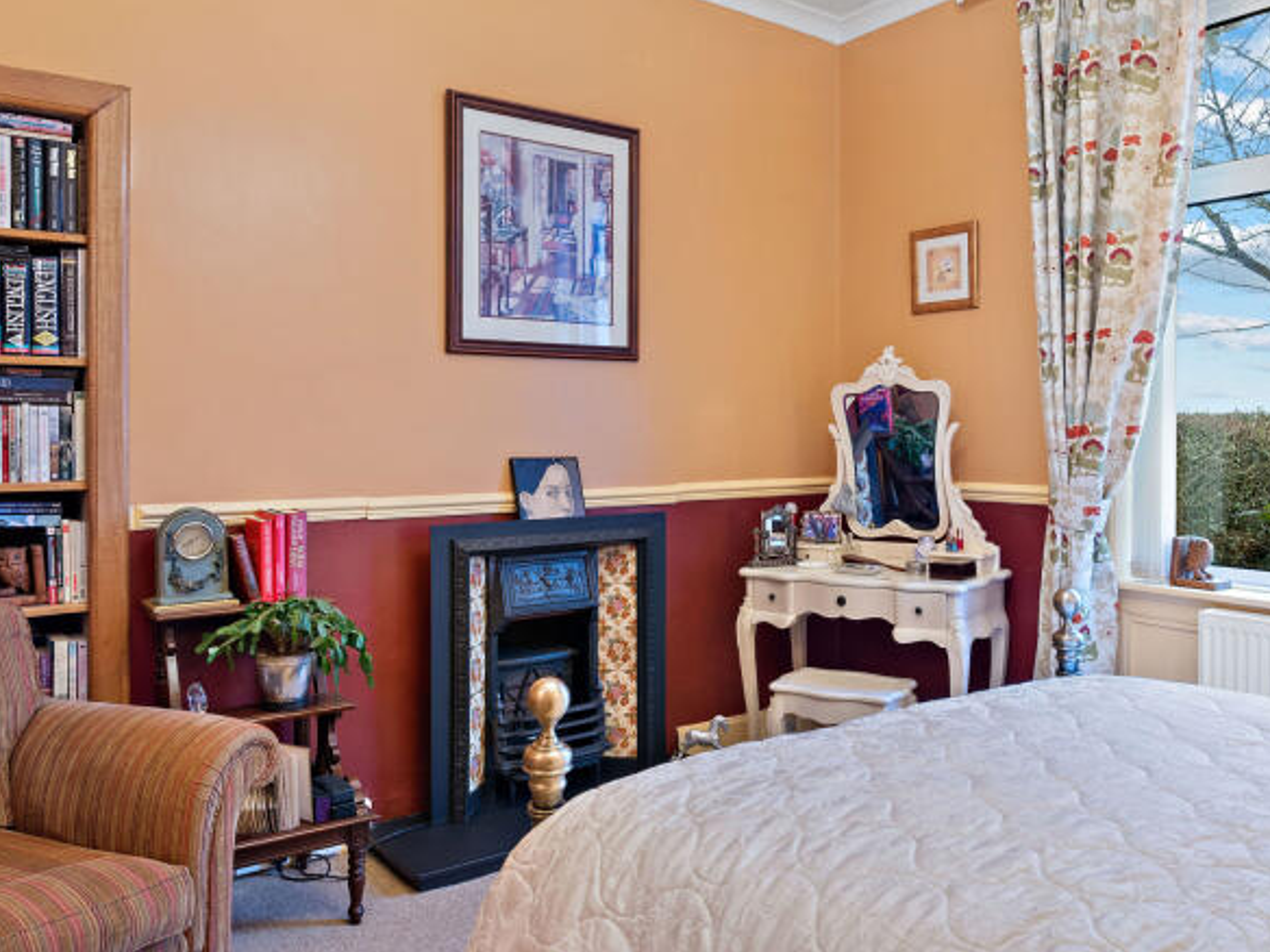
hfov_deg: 64.9
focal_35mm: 27
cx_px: 742
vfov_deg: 51.3
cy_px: 428
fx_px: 991
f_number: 9
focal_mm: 16
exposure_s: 1
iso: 250
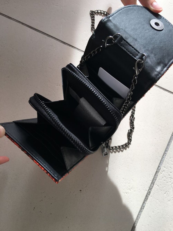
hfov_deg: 48.2
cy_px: 116
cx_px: 86
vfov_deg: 61.7
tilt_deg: -80.3
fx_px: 193
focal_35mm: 29
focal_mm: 4.15
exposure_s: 1/120
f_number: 2.2
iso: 25
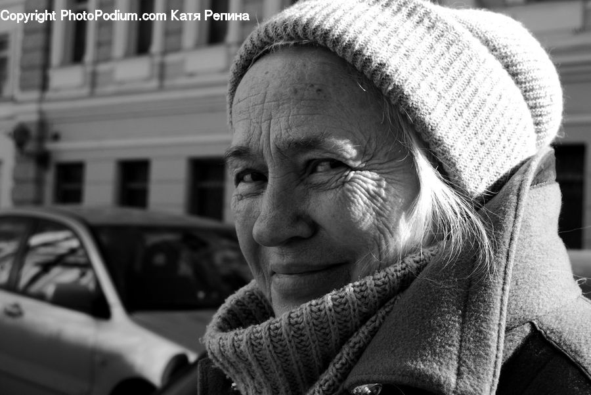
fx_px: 1035
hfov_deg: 31.9
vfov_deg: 21.6
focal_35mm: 63
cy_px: 198
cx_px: 296
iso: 400
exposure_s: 1/320
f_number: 9
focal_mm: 42
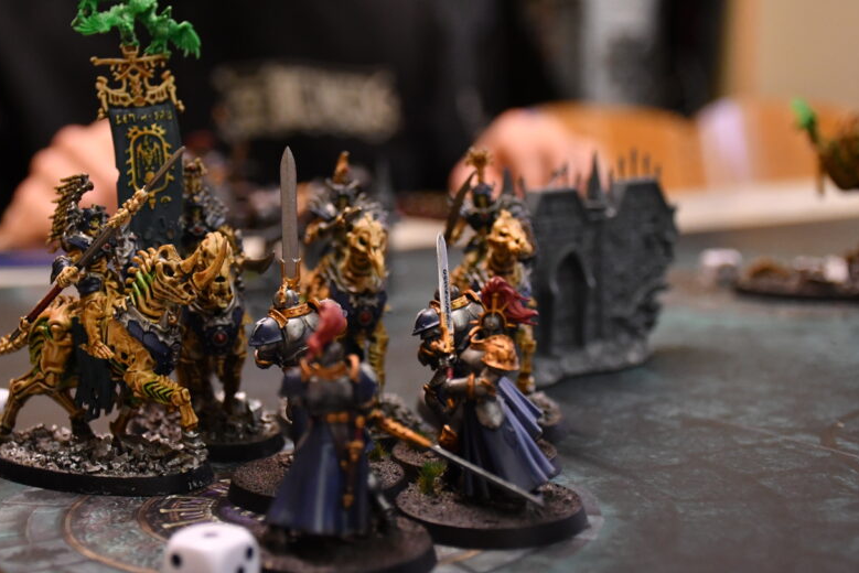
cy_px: 262
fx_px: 1599
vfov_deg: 20.3
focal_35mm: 67
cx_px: 372
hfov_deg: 30.0
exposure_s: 1/200
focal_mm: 34
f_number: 4.2
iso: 2000
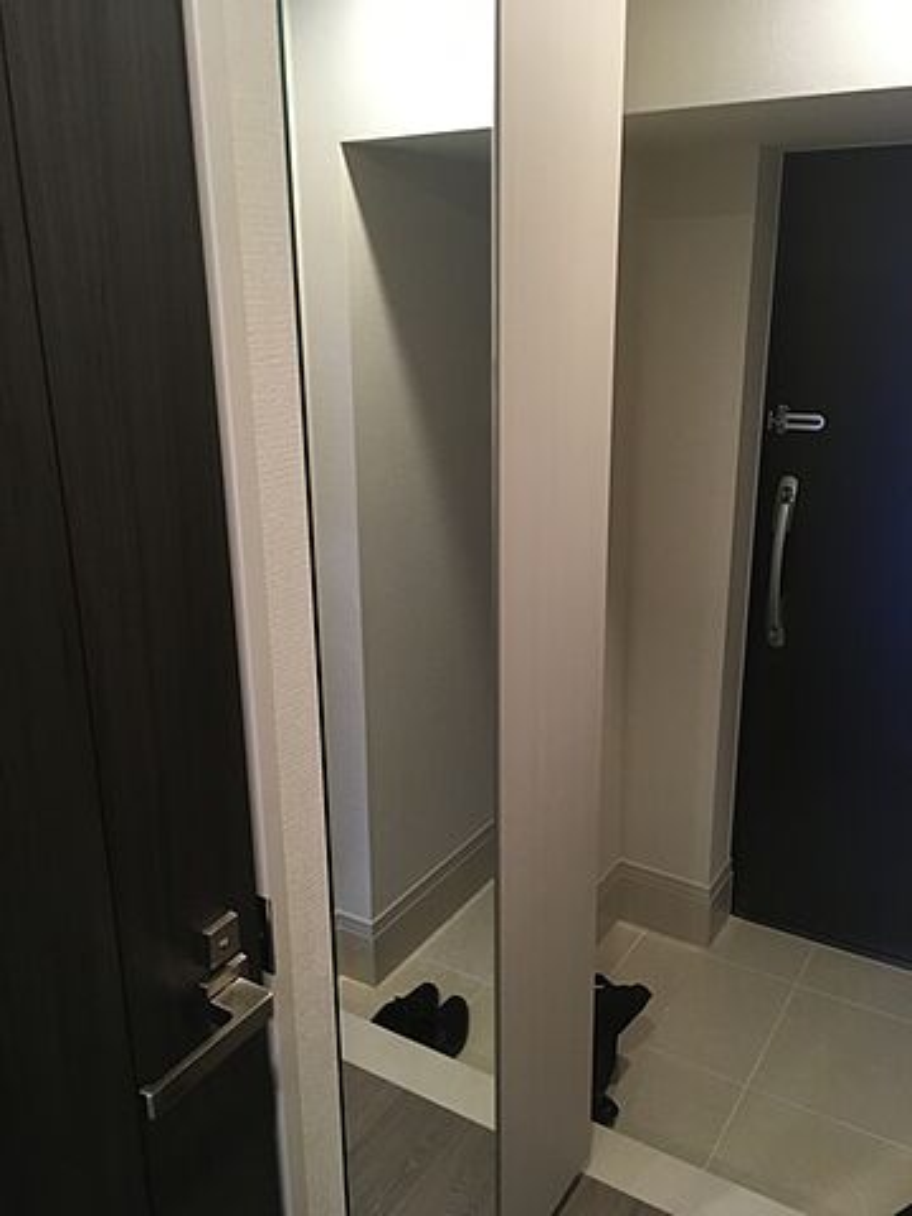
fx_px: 1019
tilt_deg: -16.5
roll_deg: +0.6
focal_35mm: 29
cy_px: 608
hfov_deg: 48.2
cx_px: 456
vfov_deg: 61.7
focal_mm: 4.15
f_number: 2.2
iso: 100
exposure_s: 1/30
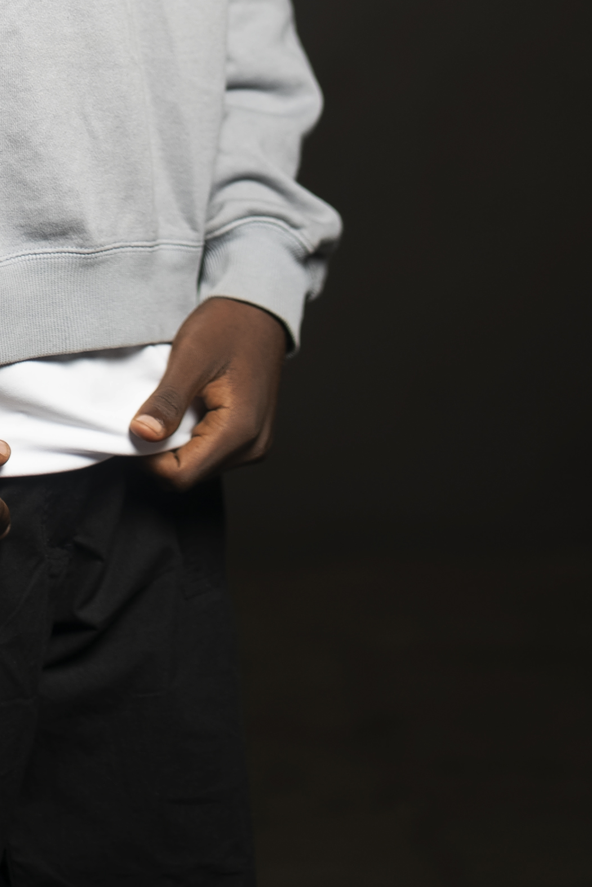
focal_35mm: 229
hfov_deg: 6.0
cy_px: -251
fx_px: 5642
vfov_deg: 8.9
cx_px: -131
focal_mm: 85
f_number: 2
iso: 160
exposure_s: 1/125
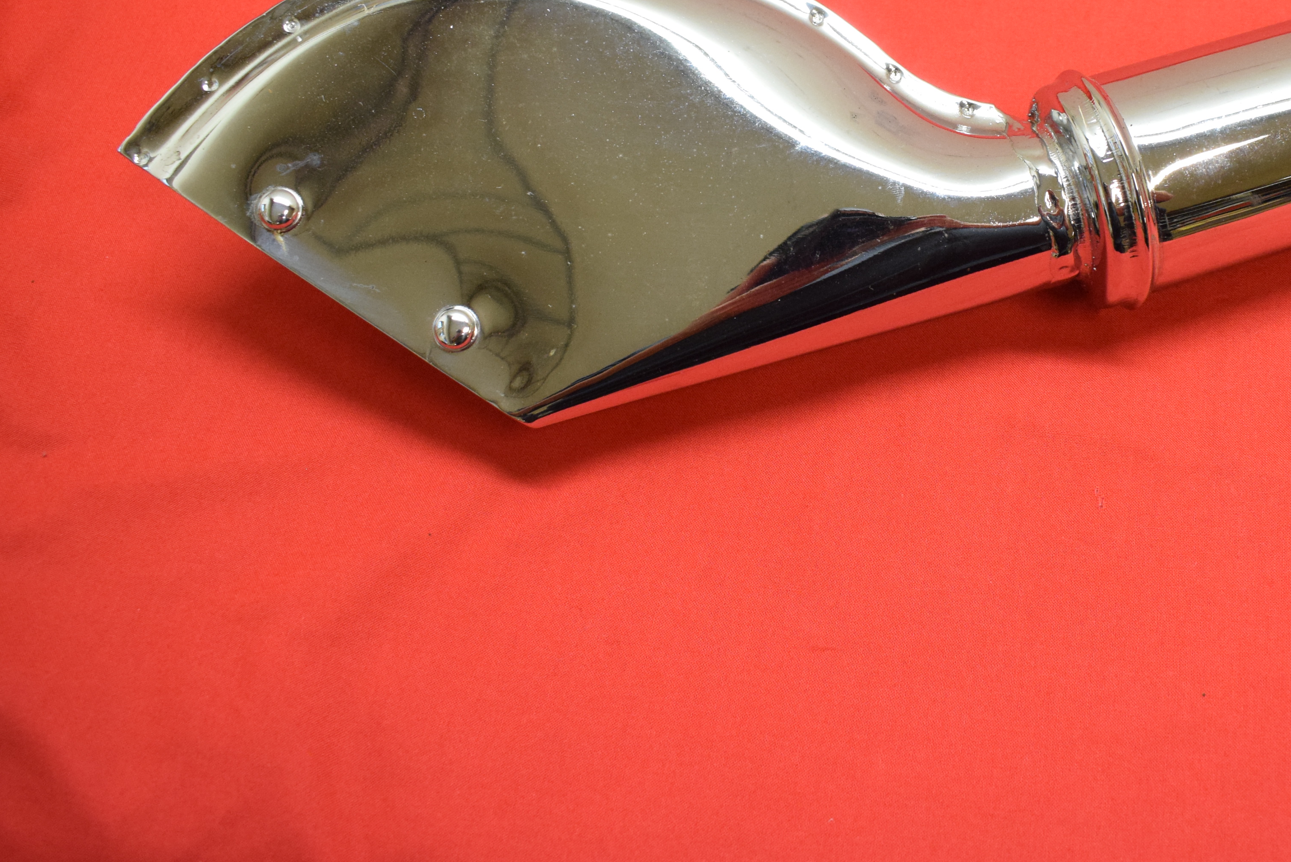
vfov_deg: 32.9
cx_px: 890
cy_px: 247
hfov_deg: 47.4
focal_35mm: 40
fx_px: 1435
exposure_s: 1/125
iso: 2000
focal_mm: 18
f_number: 5
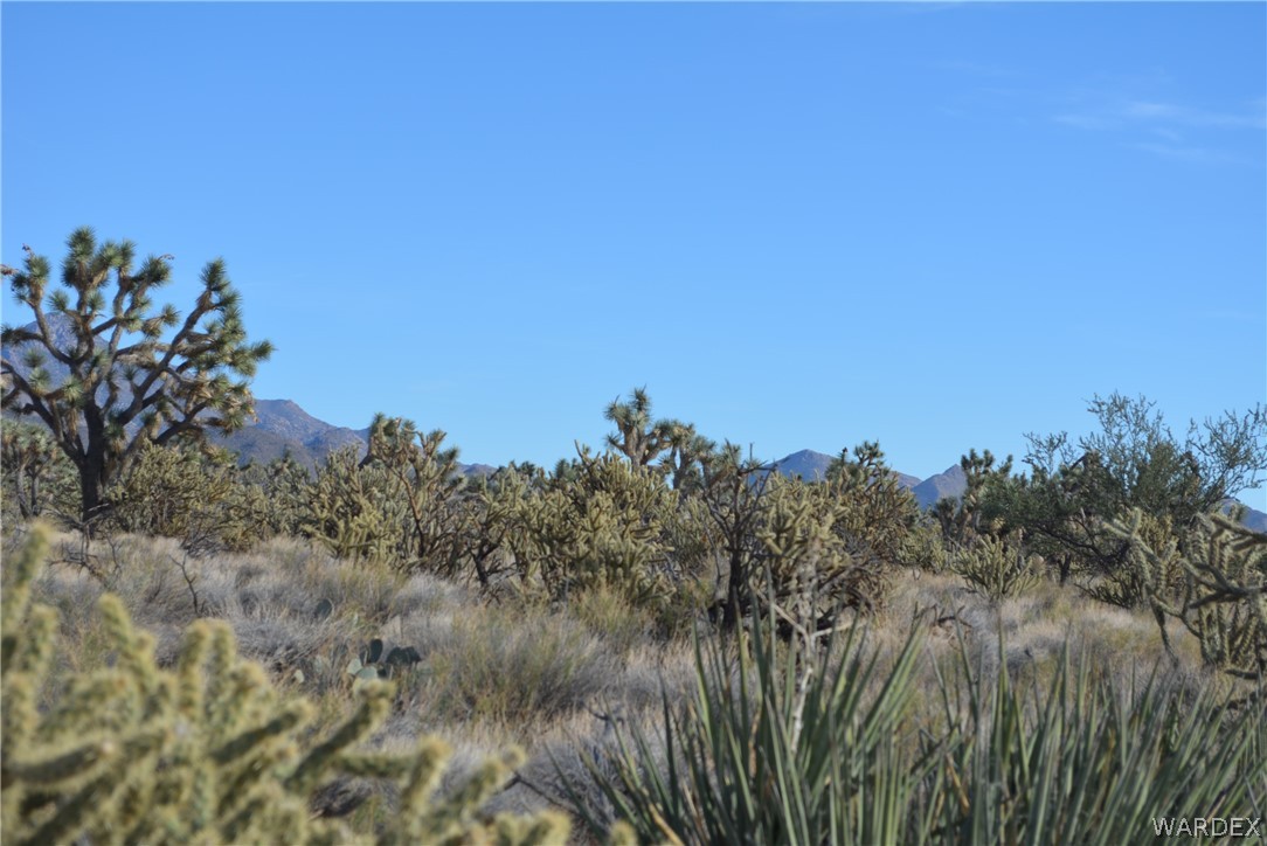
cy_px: 423
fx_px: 2905
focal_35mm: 82
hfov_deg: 24.6
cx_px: 634
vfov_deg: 16.6
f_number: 8
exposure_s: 1/250
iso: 100
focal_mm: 55
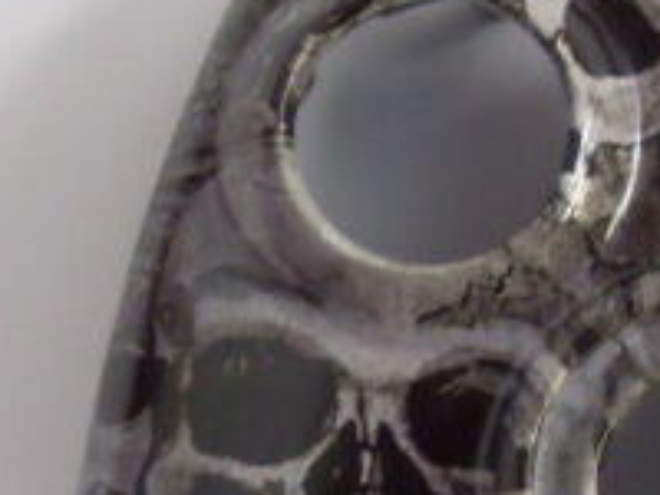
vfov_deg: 10.5
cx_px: 1066
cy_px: 442
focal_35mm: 140
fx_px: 2669
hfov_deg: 13.1
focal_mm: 6.3
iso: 200
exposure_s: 1/30
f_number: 2.8
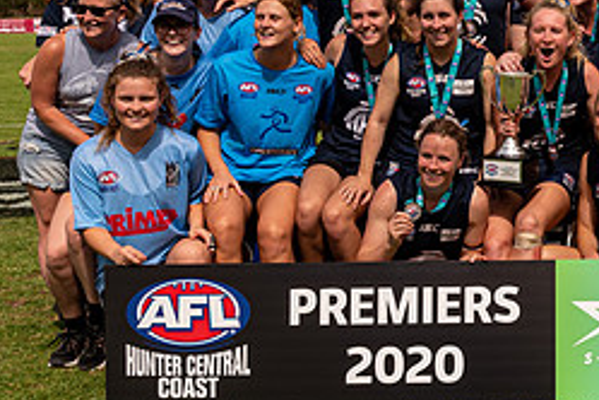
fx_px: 1314
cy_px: 90
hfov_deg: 23.9
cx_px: 667
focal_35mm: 79
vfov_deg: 17.2
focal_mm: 20
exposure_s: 1/800
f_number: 8
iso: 200
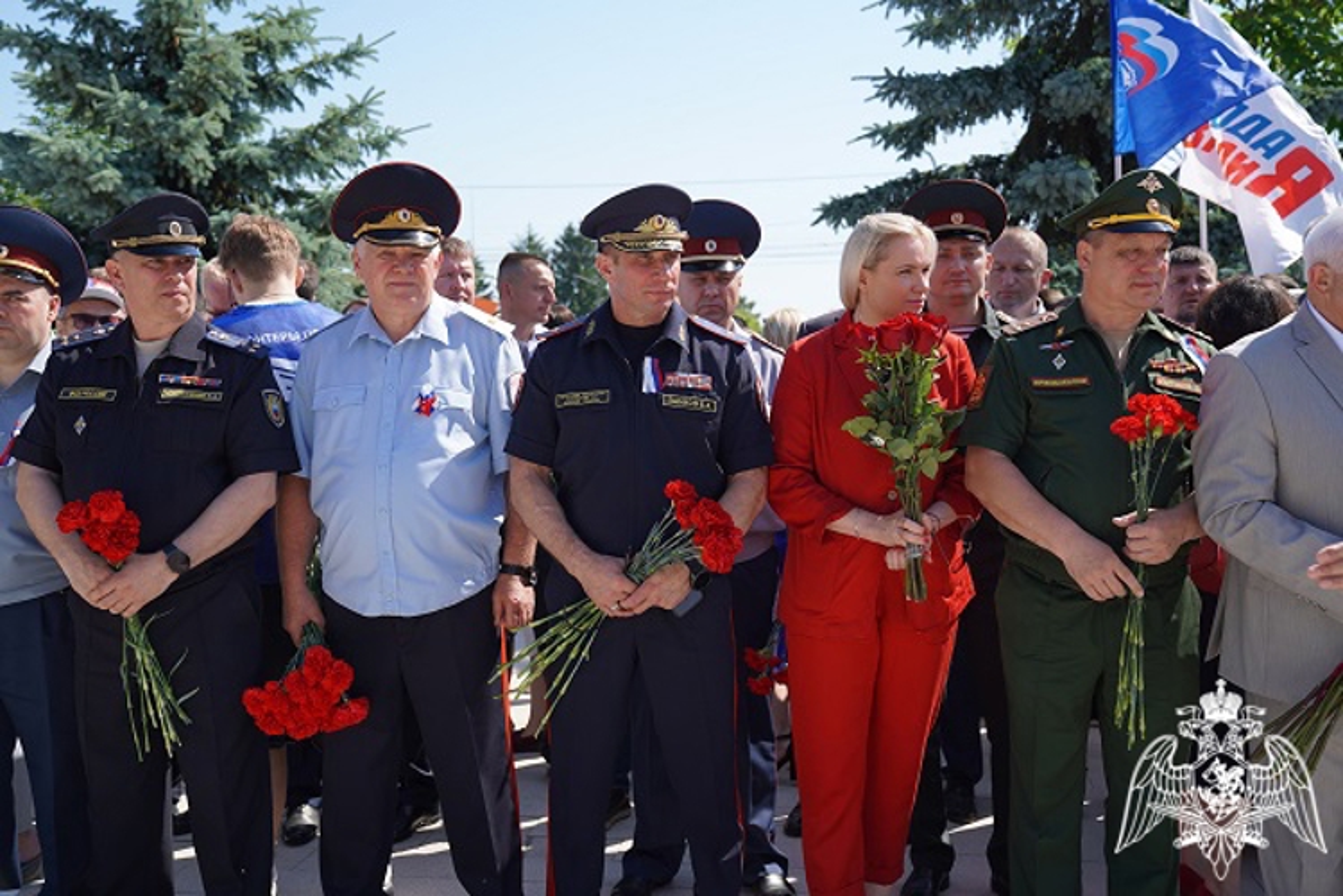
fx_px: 1492
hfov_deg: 48.5
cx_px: 672
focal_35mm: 40
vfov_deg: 33.4
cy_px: 448
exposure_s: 1/500
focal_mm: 40
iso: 100
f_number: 4.5
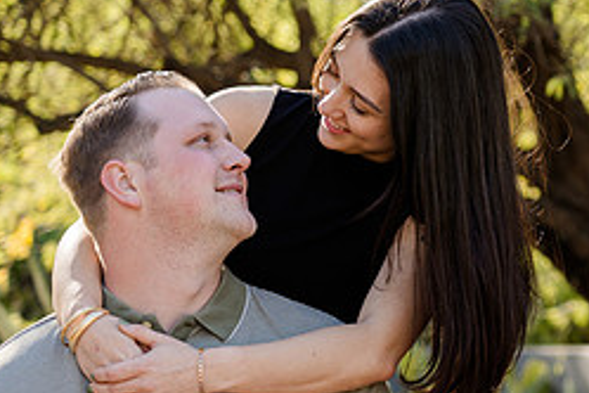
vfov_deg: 8.4
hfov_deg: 12.6
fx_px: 2667
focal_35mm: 163
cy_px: 157
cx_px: 464
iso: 160
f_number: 4
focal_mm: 70
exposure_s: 1/200
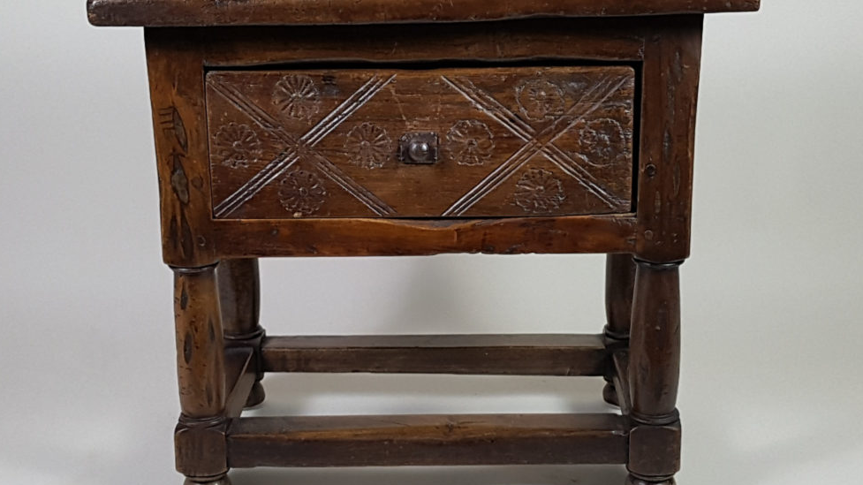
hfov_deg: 66.1
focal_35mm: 29
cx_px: 422
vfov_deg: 40.1
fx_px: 663
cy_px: 218
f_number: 1.7
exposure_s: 1/50
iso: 200
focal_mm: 4.2
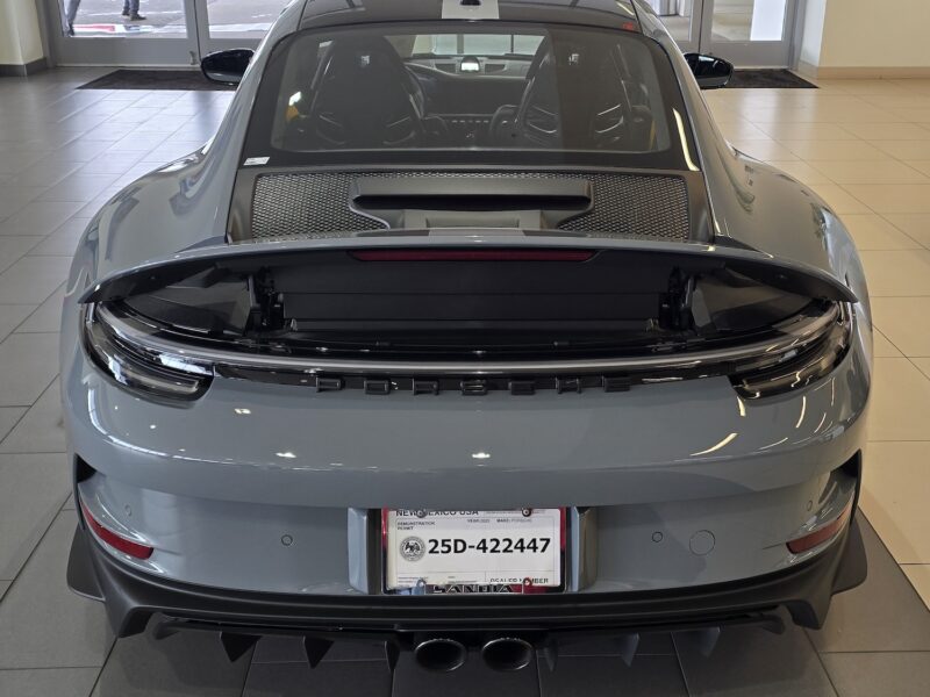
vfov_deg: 58.9
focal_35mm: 23
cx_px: 465
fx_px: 618
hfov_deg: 73.9
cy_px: 348
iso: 100
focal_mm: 6.3
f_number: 1.7
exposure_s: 1/120
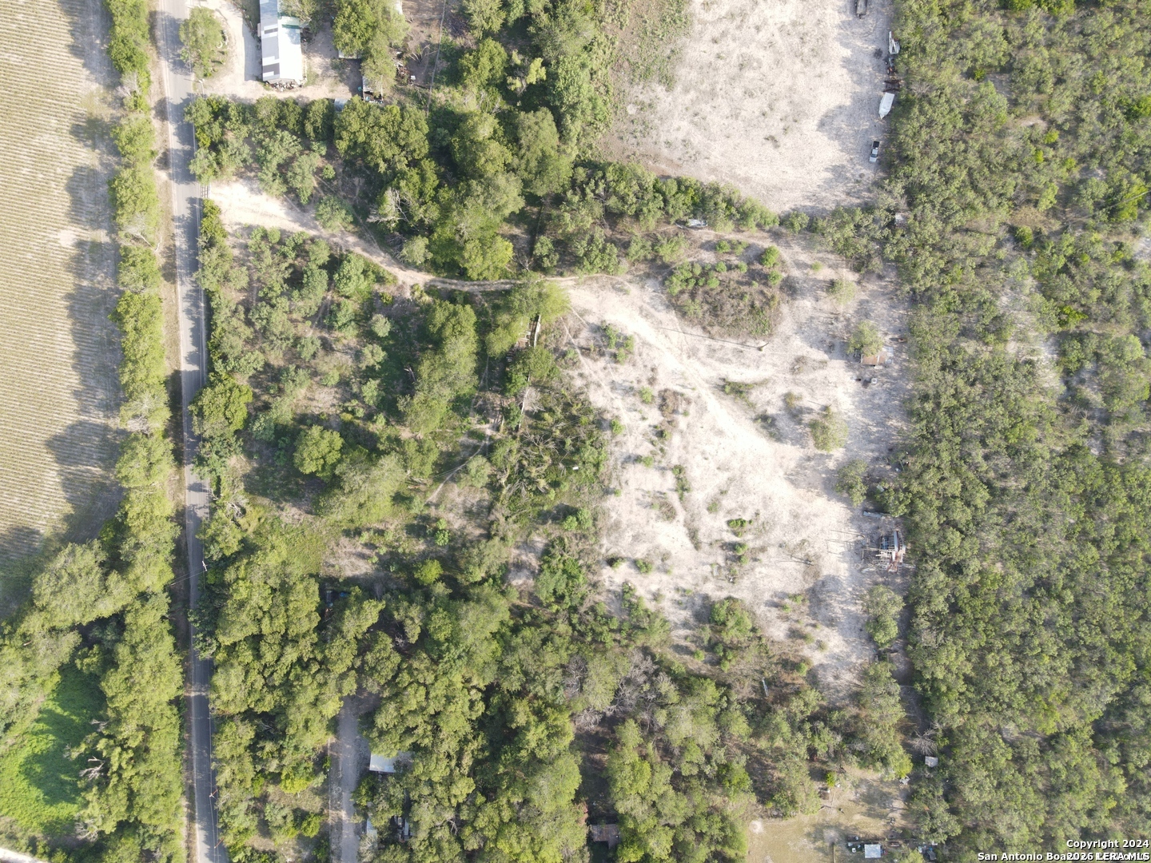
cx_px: 576
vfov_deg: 56.8
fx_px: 798
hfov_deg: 71.6
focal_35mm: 24
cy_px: 432
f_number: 2.8
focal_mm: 4.5
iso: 100
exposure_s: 1/125
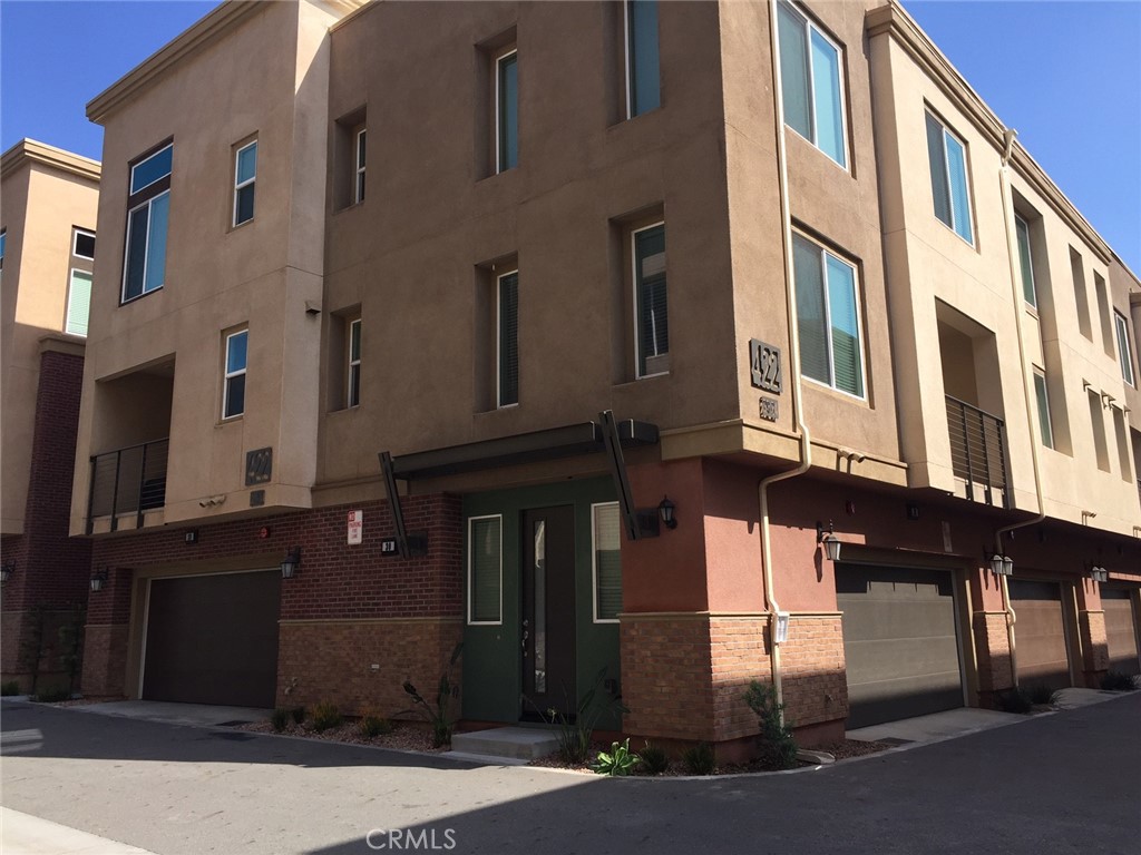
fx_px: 956
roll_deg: -0.5
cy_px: 428
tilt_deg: +11.1
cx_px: 570
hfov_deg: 61.7
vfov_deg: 48.2
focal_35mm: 29
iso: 32
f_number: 2.2
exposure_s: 1/1276
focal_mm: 4.15
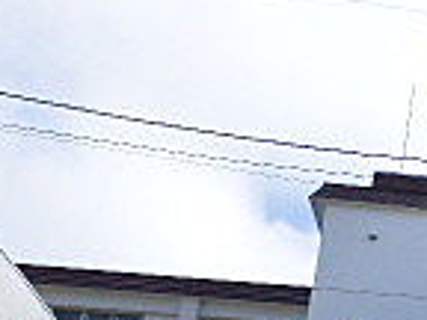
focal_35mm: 89
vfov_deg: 15.6
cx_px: 786
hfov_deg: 17.5
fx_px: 1098
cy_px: 436
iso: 160
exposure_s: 1/1600
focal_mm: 3.58
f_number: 2.8
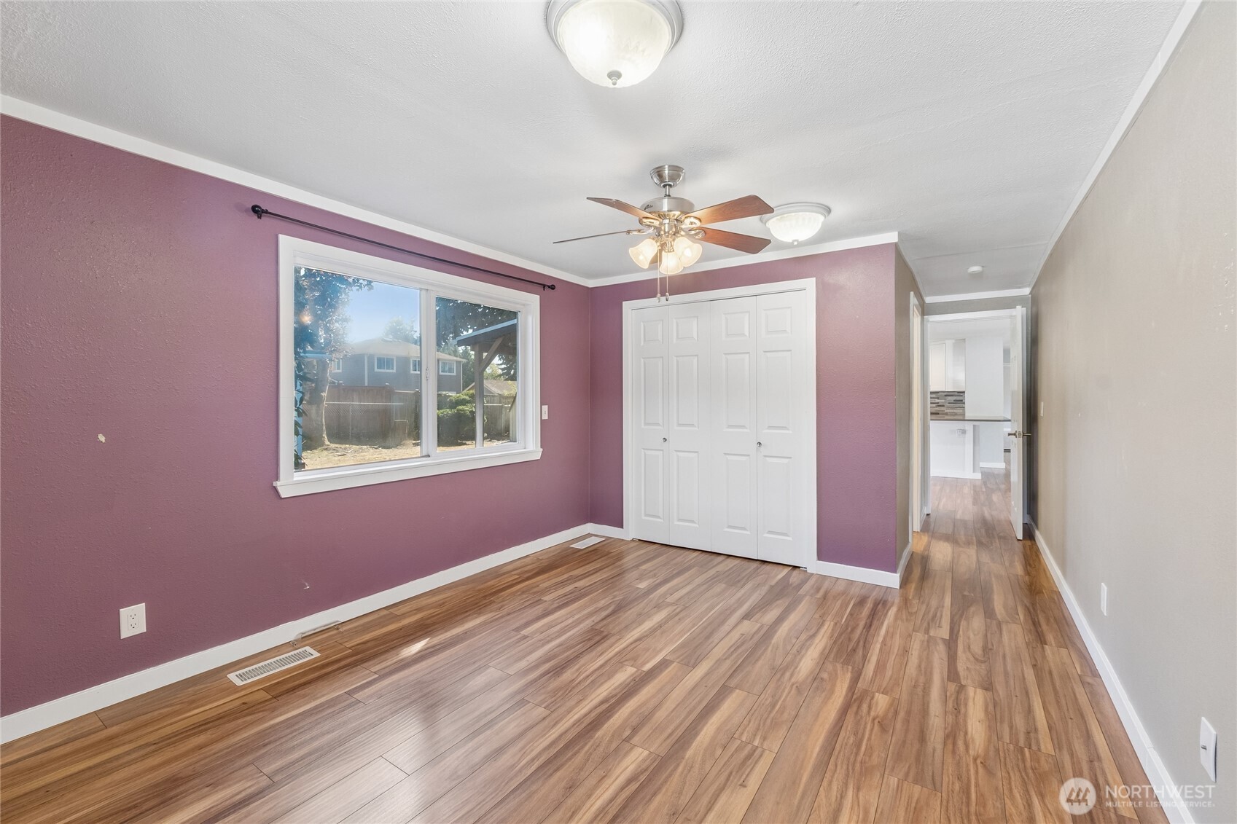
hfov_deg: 100.4
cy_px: 412
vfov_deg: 77.3
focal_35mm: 15
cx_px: 618
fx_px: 515
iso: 250
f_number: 9
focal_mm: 10
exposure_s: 1/10
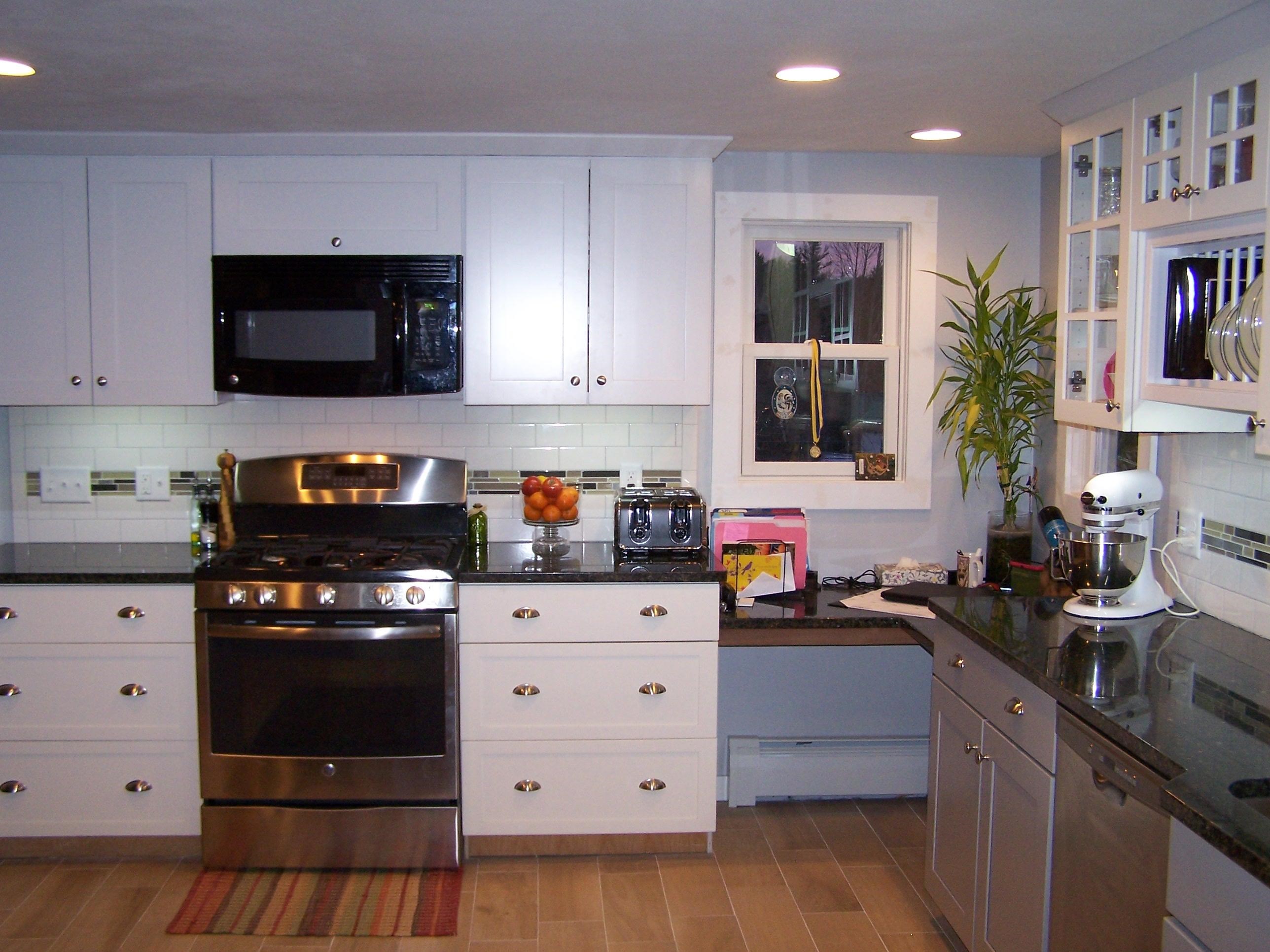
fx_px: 1394
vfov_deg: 37.7
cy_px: 476
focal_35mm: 38
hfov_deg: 49.0
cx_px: 635
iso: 140
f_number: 2.8
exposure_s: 1/60
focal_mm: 6.3
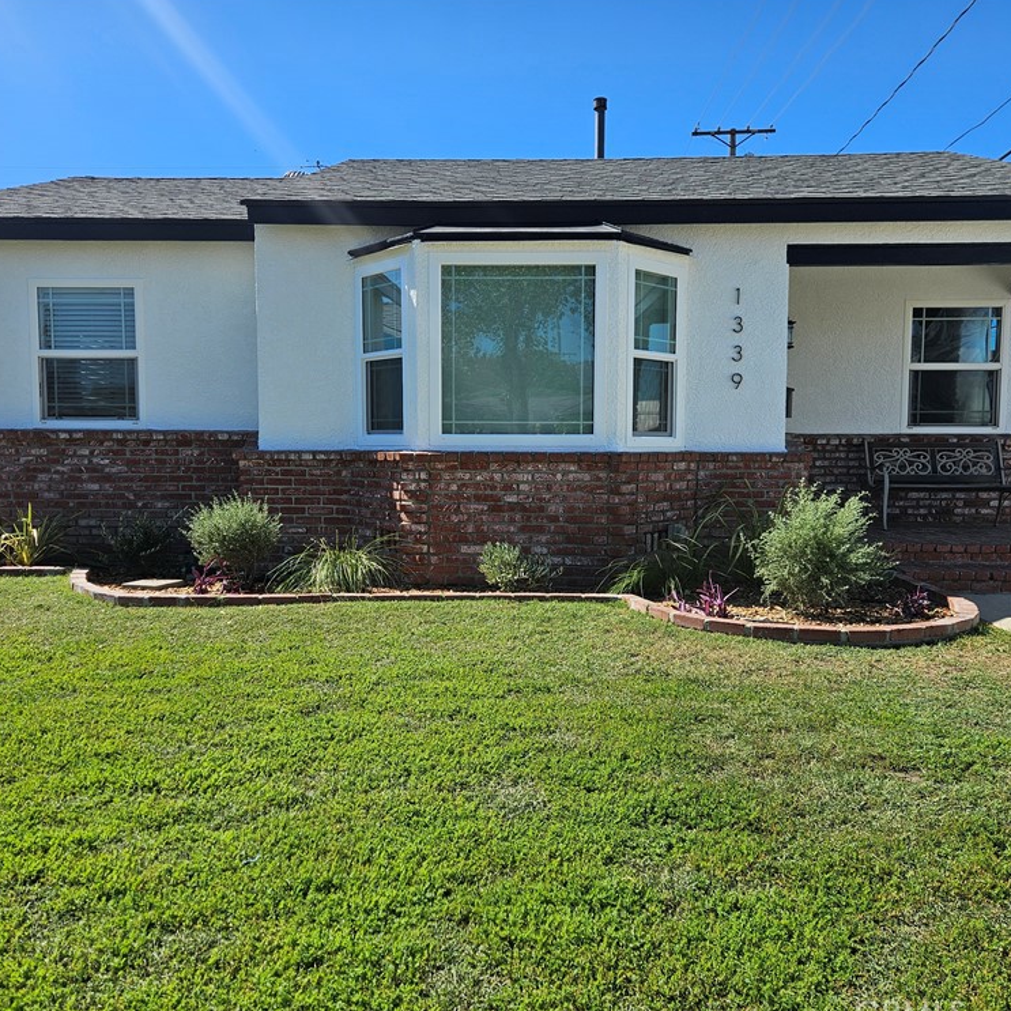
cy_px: 510
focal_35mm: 28
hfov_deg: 57.3
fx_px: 925
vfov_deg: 57.3
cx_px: 505
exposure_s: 1/2000
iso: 25
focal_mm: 5.4
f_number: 1.8
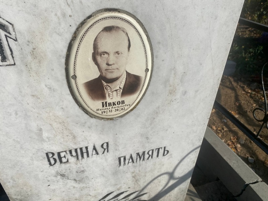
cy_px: 100
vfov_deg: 53.1
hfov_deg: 67.3
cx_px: 134
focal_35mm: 26
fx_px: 201
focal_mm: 4.25
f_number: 1.8
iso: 32
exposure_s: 1/6757
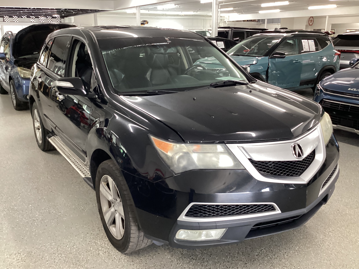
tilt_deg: -17.0
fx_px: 321
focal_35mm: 31
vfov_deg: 45.4
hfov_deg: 58.4
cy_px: 134
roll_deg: -0.3
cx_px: 180
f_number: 2.4
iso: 320
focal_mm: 3.3
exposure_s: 1/60
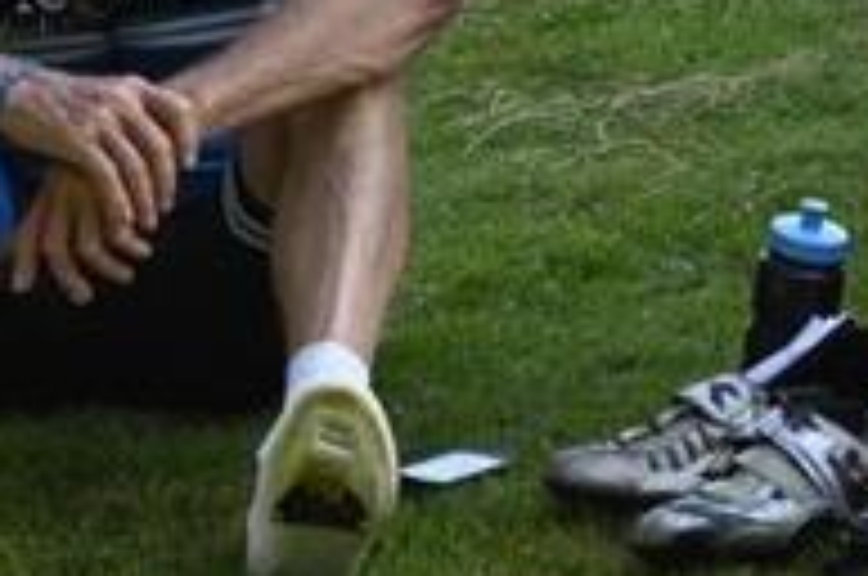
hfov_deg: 6.5
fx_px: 7679
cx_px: 787
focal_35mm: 319
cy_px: -263
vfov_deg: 4.3
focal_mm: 62
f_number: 4.5
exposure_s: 1/250
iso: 200
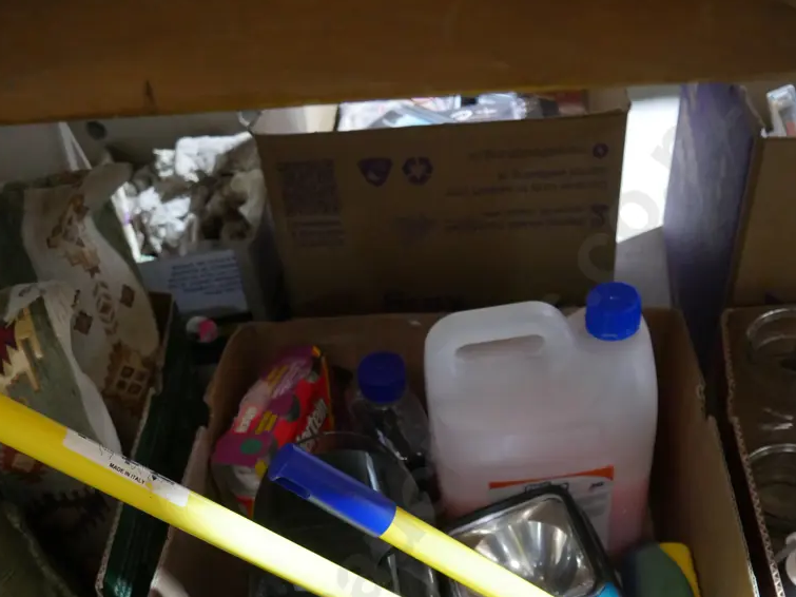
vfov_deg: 35.7
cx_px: 399
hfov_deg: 49.0
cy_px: 527
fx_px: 874
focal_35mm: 38
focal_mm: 14
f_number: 3.5
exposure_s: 1/60
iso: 3200
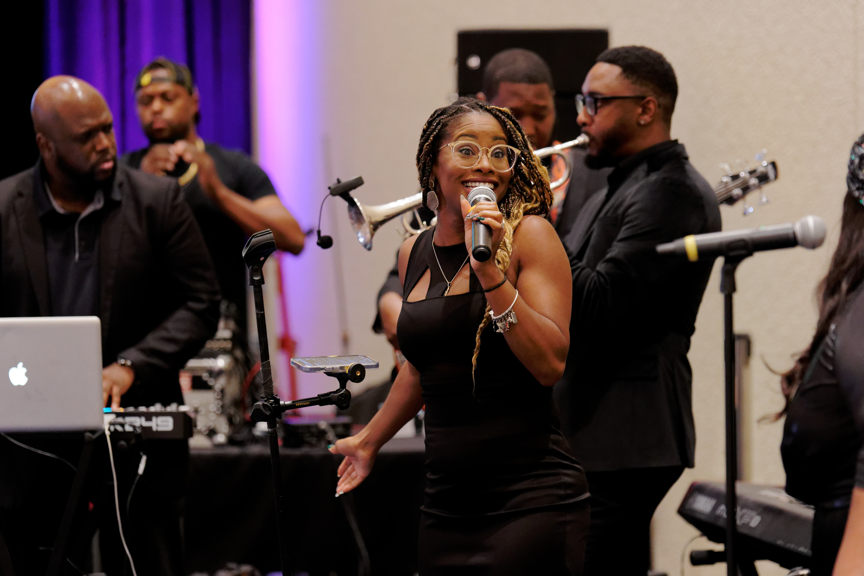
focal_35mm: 149
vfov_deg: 9.2
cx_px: 454
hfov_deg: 13.8
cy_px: 303
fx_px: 3576
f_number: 3.2
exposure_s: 1/125
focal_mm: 135
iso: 5000
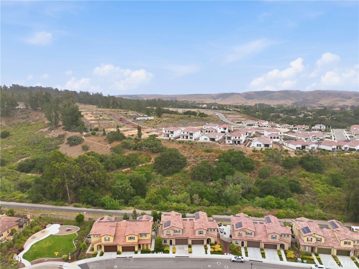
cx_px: 180
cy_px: 134
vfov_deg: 56.8
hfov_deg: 71.6
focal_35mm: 24
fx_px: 249
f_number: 2.8
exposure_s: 1/1250
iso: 120
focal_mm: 12.3
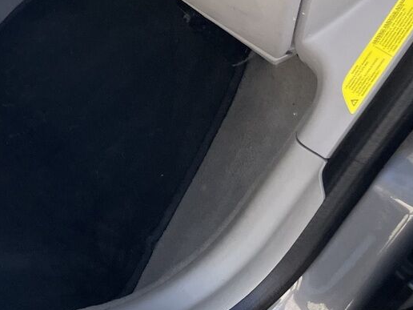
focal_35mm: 86
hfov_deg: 19.6
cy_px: 210
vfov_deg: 17.1
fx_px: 1026
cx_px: -216
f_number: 1.6
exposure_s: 1/749
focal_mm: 4.2
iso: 32
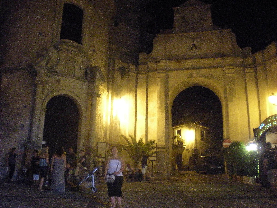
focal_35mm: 38
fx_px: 304
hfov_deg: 49.0
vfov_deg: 37.7
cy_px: 104
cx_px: 138
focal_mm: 6.3
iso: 800
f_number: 3.1
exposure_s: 1/7.9
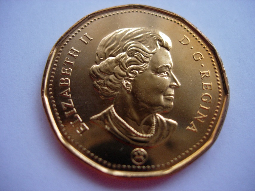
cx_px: 128
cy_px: 96
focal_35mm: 38
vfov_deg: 37.7
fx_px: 280
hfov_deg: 49.0
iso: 158
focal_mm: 7.8
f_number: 2.8
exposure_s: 1/32
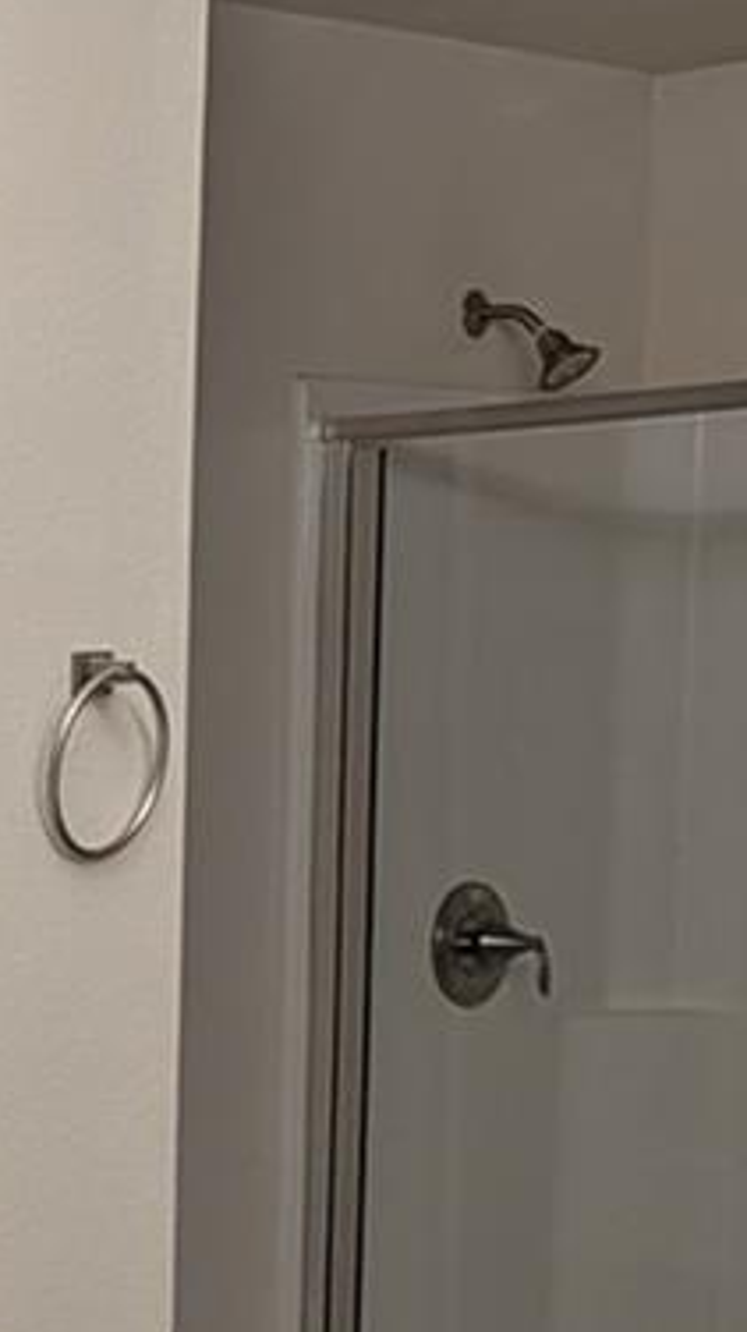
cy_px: 1289
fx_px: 3916
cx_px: -1186
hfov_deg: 9.4
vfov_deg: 18.8
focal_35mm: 111
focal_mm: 6.9
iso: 45
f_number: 1.68
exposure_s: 1/120
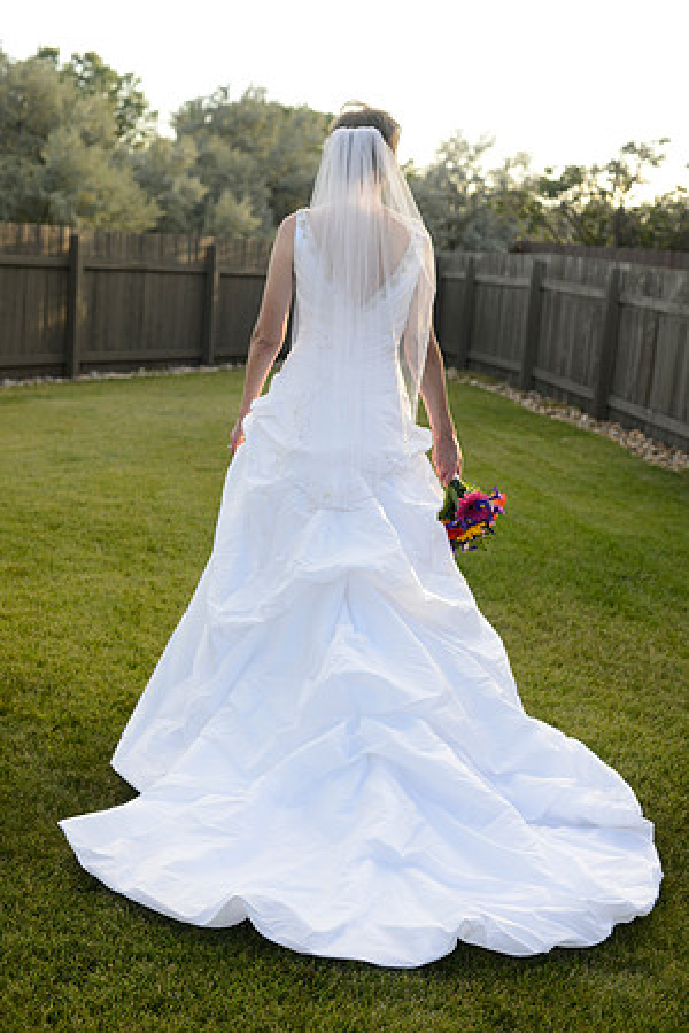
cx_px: 344
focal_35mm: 50
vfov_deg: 39.6
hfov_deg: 27.0
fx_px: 1435
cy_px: 516
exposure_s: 1/400
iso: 400
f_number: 4.5
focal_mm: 50
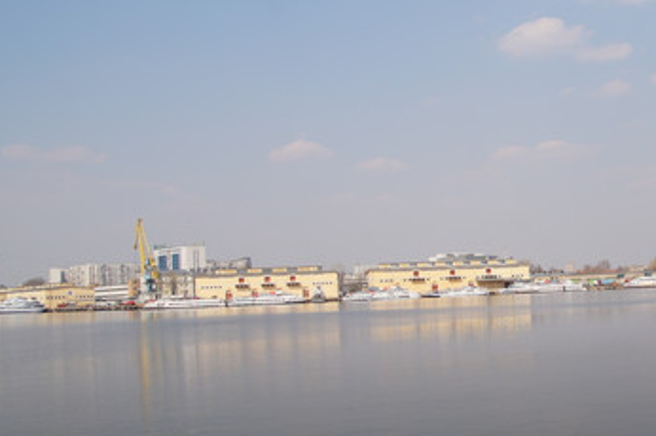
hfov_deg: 37.2
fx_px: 910
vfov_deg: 26.9
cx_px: 586
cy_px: 248
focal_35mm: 50
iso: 100
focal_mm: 18
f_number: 10
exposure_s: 1/200
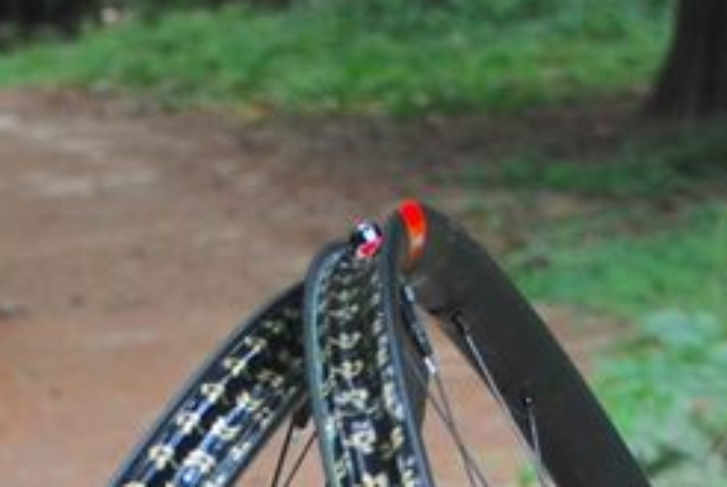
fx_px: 5058
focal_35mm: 250
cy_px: 1005
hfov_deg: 8.2
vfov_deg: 5.4
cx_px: 298
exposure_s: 1/80
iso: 100
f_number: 4.8
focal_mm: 32
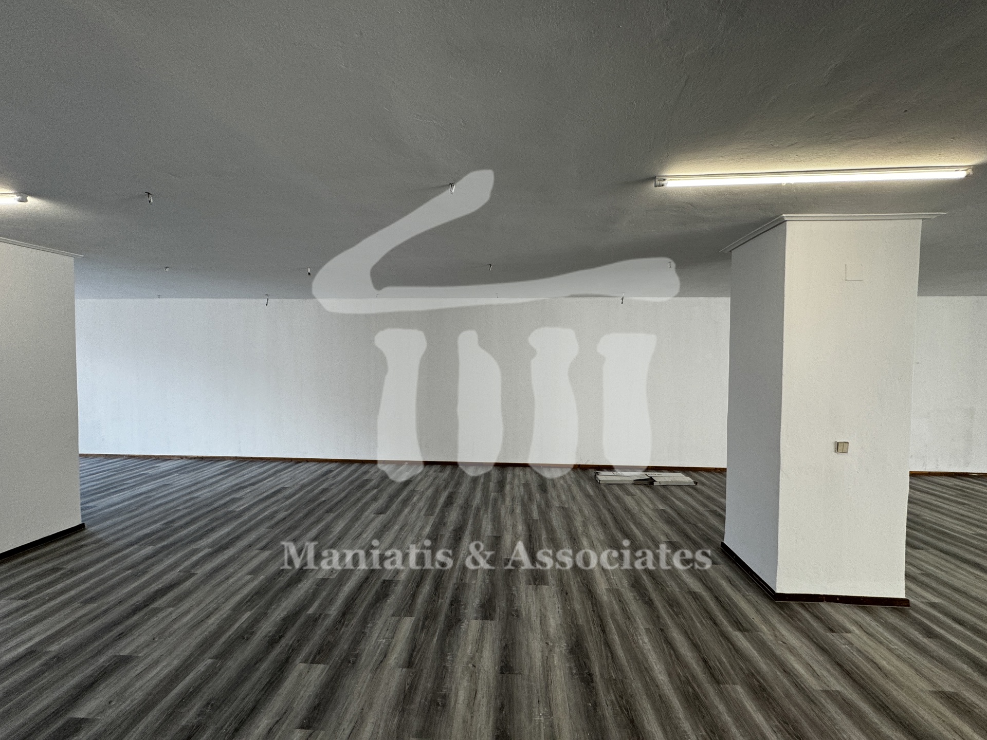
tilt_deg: -2.3
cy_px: 370
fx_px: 399
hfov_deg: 102.1
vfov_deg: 85.7
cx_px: 494
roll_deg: -0.3
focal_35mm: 14
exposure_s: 1/100
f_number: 2.2
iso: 100
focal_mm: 2.22
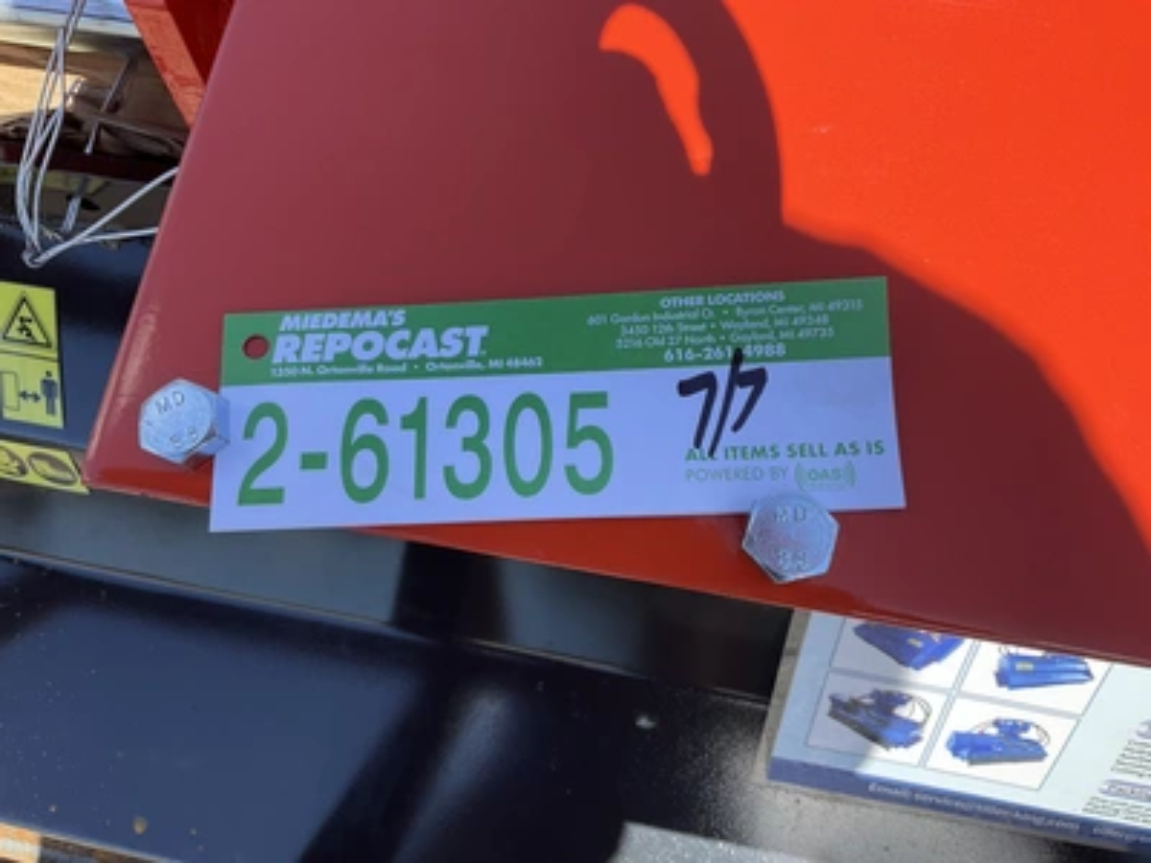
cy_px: 432
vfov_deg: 48.2
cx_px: 576
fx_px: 964
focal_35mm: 29
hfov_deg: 61.7
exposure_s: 1/606
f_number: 1.8
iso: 25
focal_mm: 3
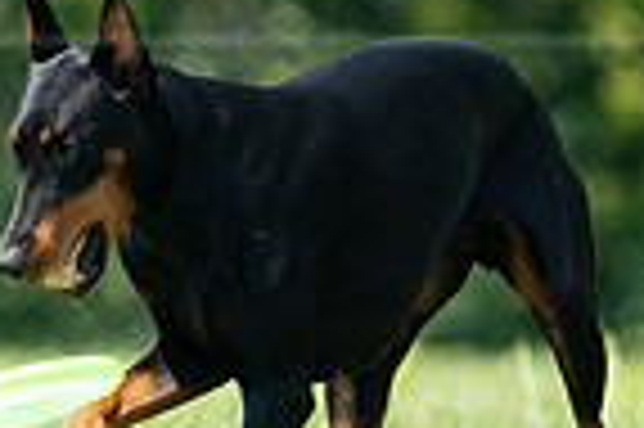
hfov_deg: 1.1
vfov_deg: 0.7
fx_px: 33253
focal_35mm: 1861
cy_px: -25
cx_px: 324
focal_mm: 459
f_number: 6.3
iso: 2000
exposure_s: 1/4000
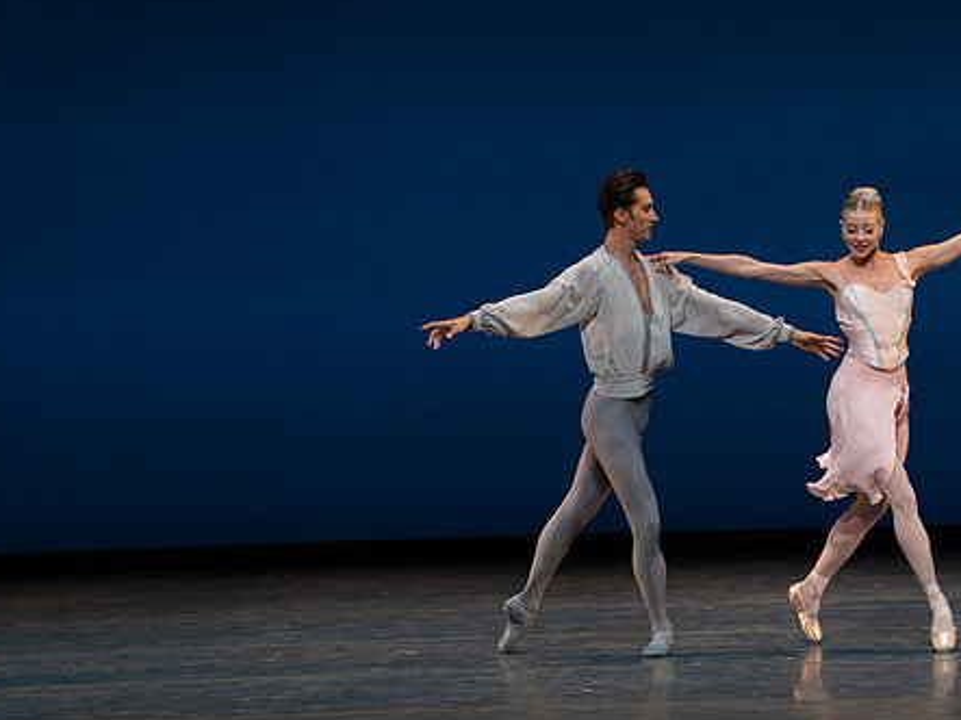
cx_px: 601
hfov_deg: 7.9
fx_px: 6994
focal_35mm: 252
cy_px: 335
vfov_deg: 5.9
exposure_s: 1/500
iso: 3200
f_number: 8
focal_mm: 200
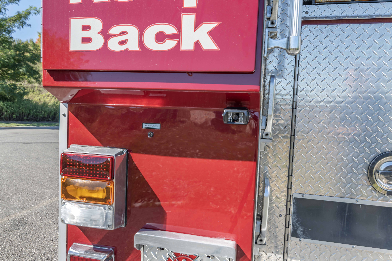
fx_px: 305
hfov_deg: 65.5
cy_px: 130
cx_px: 196
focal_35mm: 28
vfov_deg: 46.4
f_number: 9
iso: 100
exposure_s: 1/250
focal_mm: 28
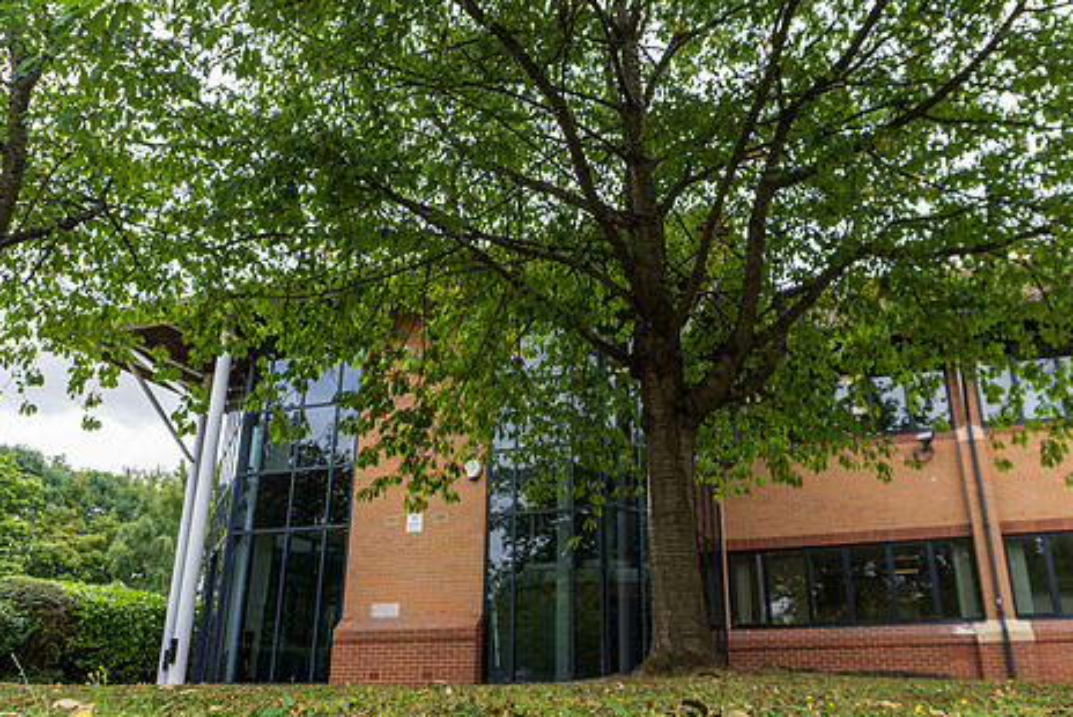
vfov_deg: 43.7
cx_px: 585
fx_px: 895
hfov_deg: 61.8
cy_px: 355
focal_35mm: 30
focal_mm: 16
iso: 100
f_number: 5
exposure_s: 1/160
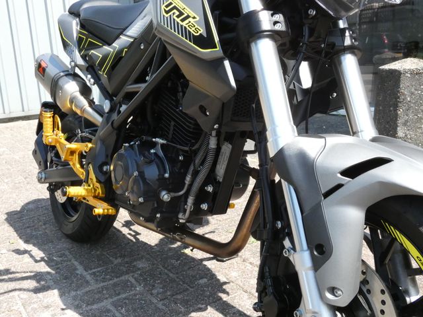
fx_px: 464
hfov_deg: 49.0
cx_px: 212
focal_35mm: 38
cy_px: 158
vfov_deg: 37.7
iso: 800
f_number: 5.6
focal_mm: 6.8
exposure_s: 1/1000
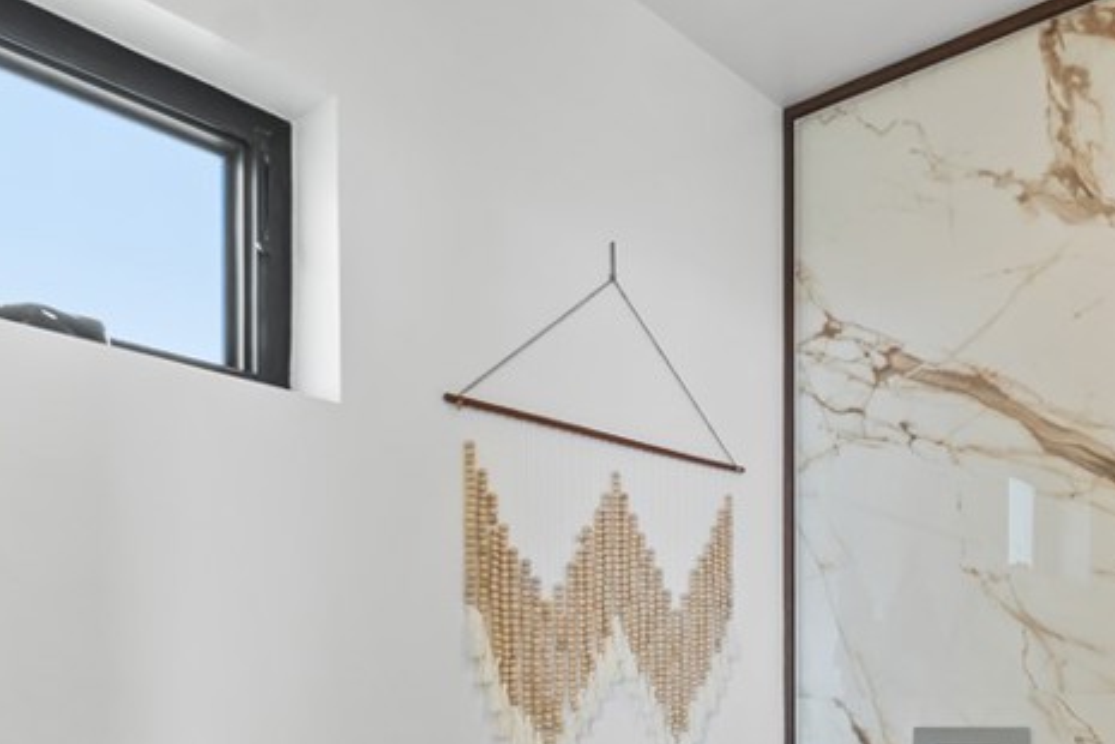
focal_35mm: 33
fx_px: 1022
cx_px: 902
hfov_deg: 53.2
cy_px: 701
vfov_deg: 36.8
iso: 100
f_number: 7.1
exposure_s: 1/10
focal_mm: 10
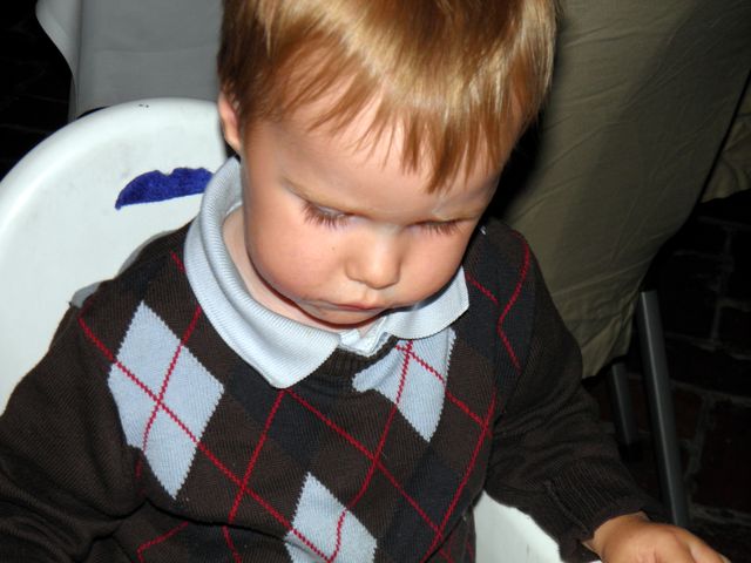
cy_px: 282
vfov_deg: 20.2
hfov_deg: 26.7
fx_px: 1584
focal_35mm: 73
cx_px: 376
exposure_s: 1/100
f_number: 3.9
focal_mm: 13.2
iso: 100
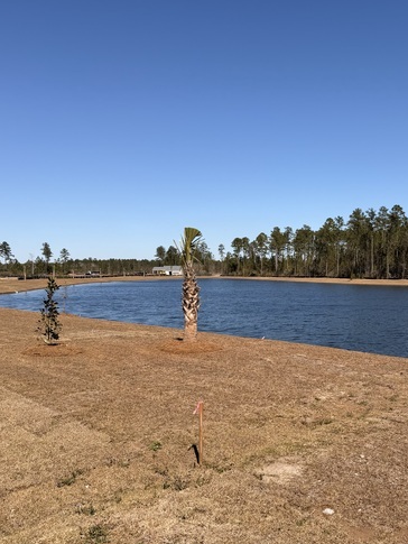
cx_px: 271
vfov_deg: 55.1
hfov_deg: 42.4
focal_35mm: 33
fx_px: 518
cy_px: 316
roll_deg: +0.5
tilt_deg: -6.1
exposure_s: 1/6173
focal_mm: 6.76
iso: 80
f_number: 1.78
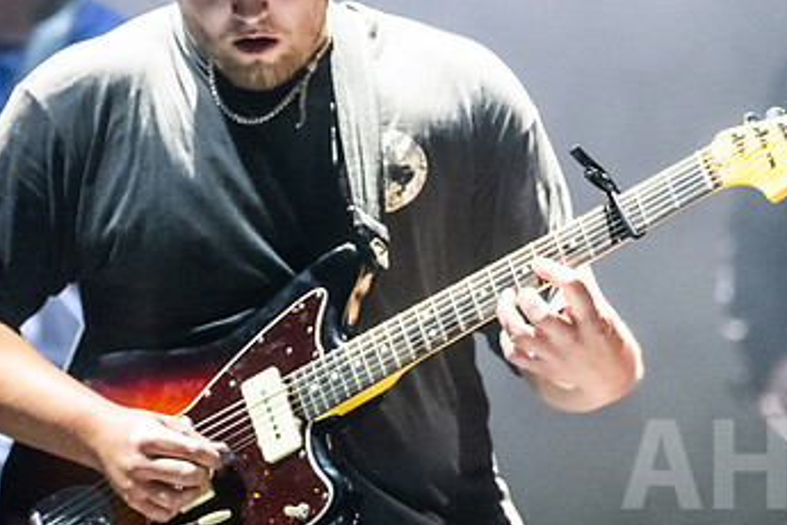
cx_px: 54
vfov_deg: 4.0
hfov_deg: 6.0
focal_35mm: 345
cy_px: 99
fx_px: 7541
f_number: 2.8
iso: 4000
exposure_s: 1/800
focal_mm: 135
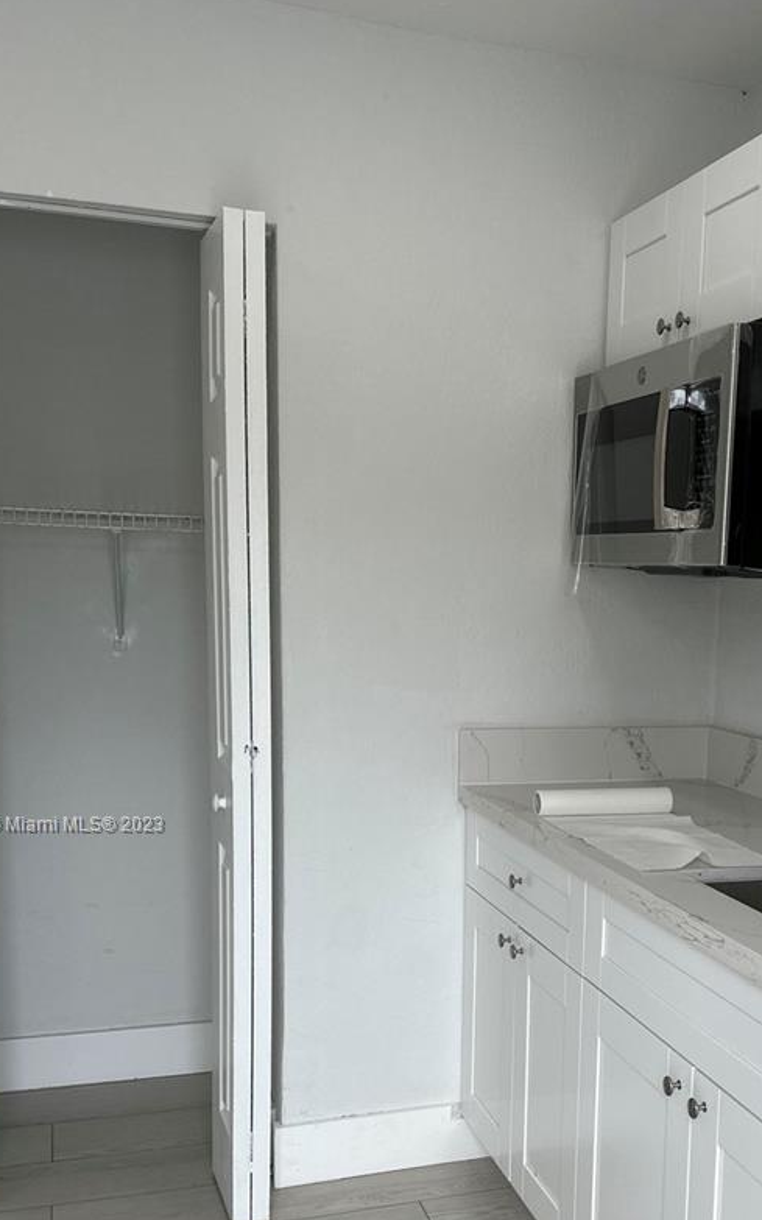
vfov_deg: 49.4
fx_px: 1297
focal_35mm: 39
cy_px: 826
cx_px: 580
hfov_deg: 32.1
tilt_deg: -11.0
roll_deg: -2.0
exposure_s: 1/594
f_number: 1.78
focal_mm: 6.86
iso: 80
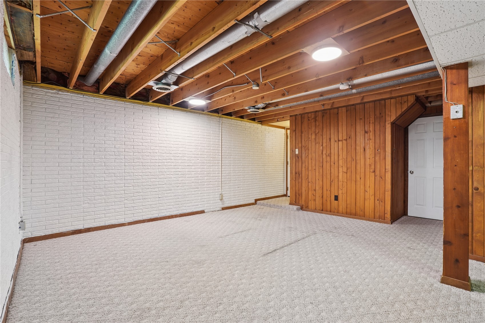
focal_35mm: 16
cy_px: 162
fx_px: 216
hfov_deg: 96.7
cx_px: 242
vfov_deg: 73.7
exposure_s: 1/3.33
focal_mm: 16
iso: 400
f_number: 9
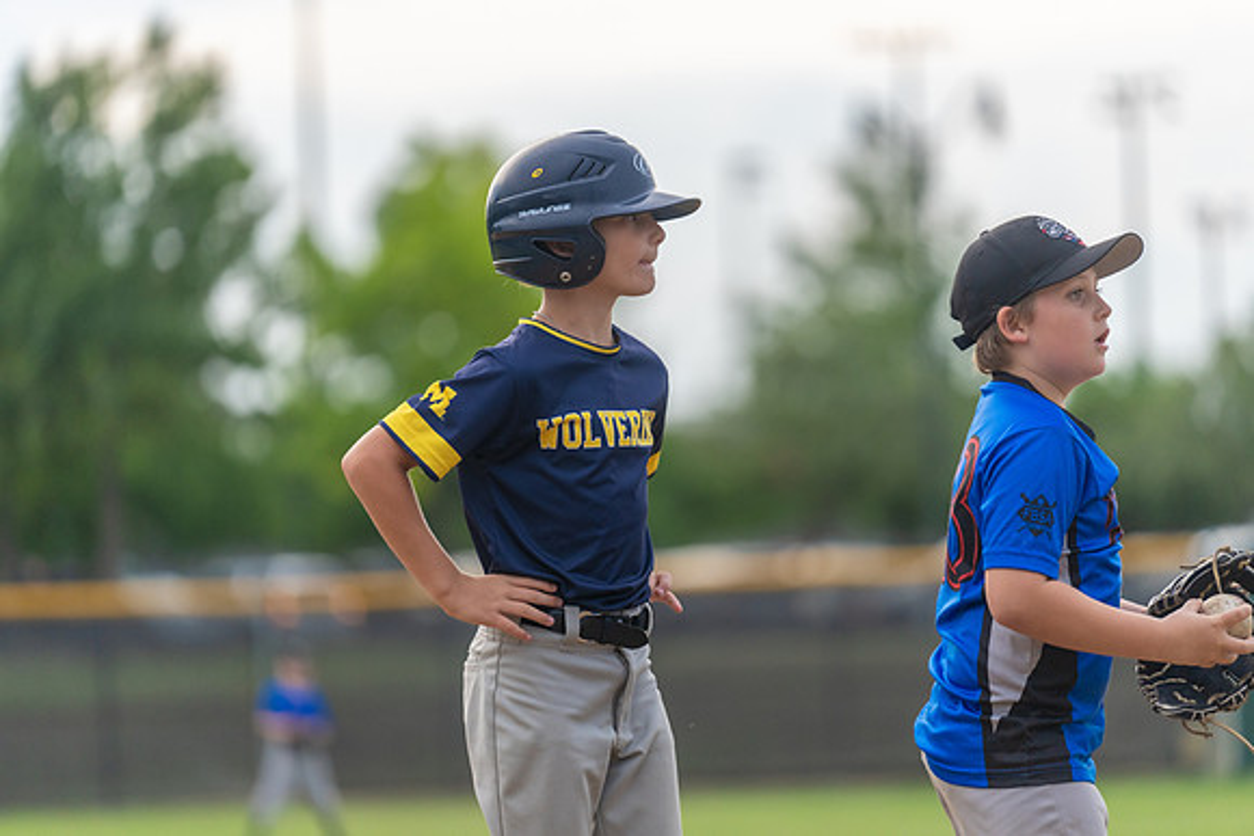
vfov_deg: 6.9
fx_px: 6968
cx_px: 627
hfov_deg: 10.3
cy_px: 418
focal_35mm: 200
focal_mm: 200
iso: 1000
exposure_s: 1/1000
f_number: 2.8
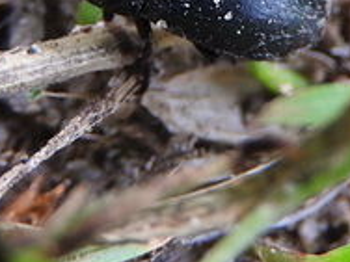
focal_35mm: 250
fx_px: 2528
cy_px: -61
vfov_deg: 5.9
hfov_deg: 7.9
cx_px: 230
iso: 125
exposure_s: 1/30
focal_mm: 9.9
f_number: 4
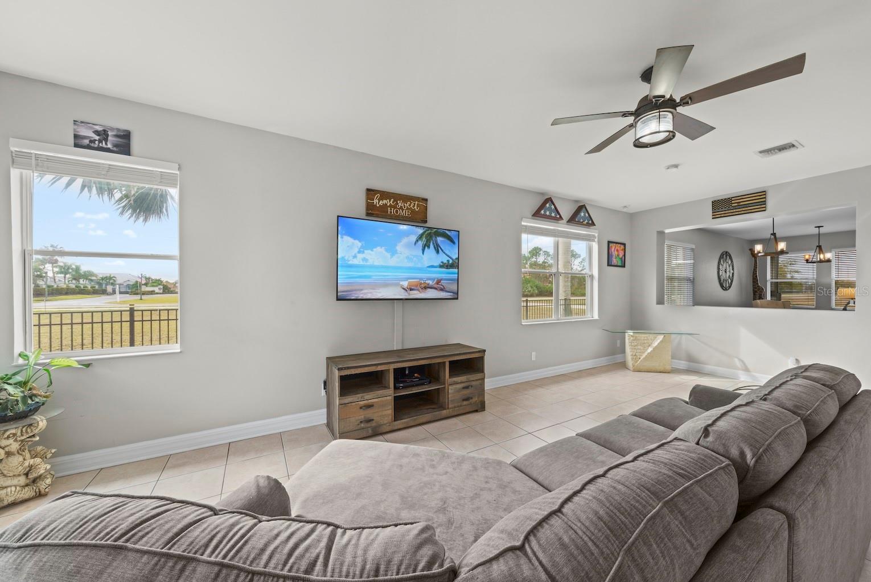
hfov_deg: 108.3
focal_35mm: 13
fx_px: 315
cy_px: 291
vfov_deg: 85.5
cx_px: 436
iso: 160
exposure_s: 1/1.25
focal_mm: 13
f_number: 11
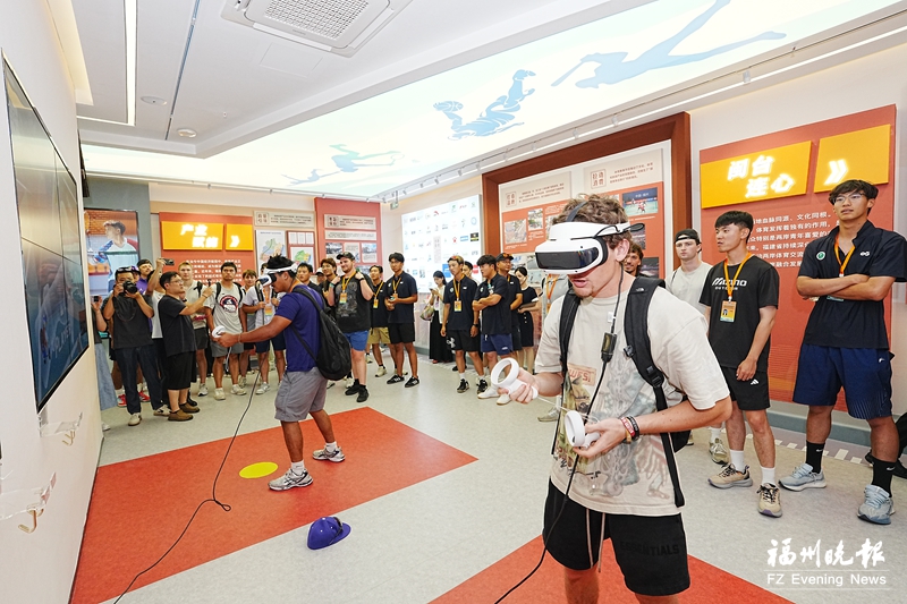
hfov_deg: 96.7
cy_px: 302
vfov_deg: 73.7
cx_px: 454
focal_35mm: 16
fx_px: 403
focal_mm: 16
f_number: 6.3
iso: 1250
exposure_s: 1/200
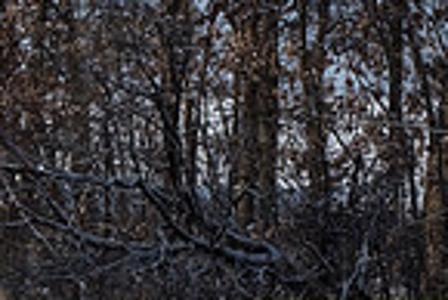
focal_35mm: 319
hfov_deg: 6.4
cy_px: 431
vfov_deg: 4.3
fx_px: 3974
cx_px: -93
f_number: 16
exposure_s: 1/1000
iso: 640
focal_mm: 80
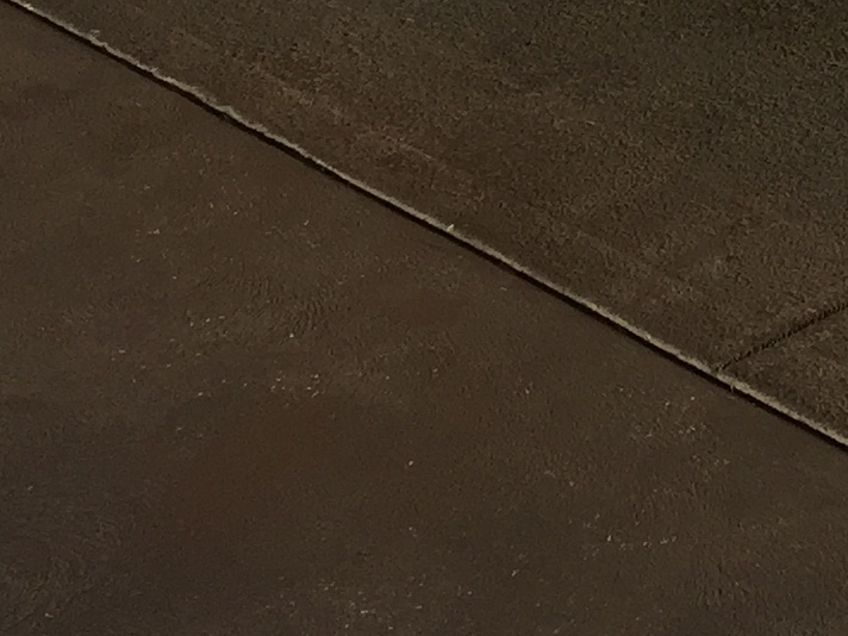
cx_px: 1372
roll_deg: +0.3
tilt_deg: -11.7
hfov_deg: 13.7
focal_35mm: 133
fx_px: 3258
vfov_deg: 10.2
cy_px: -666
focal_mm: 4.15
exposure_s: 1/1647
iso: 32
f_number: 2.2
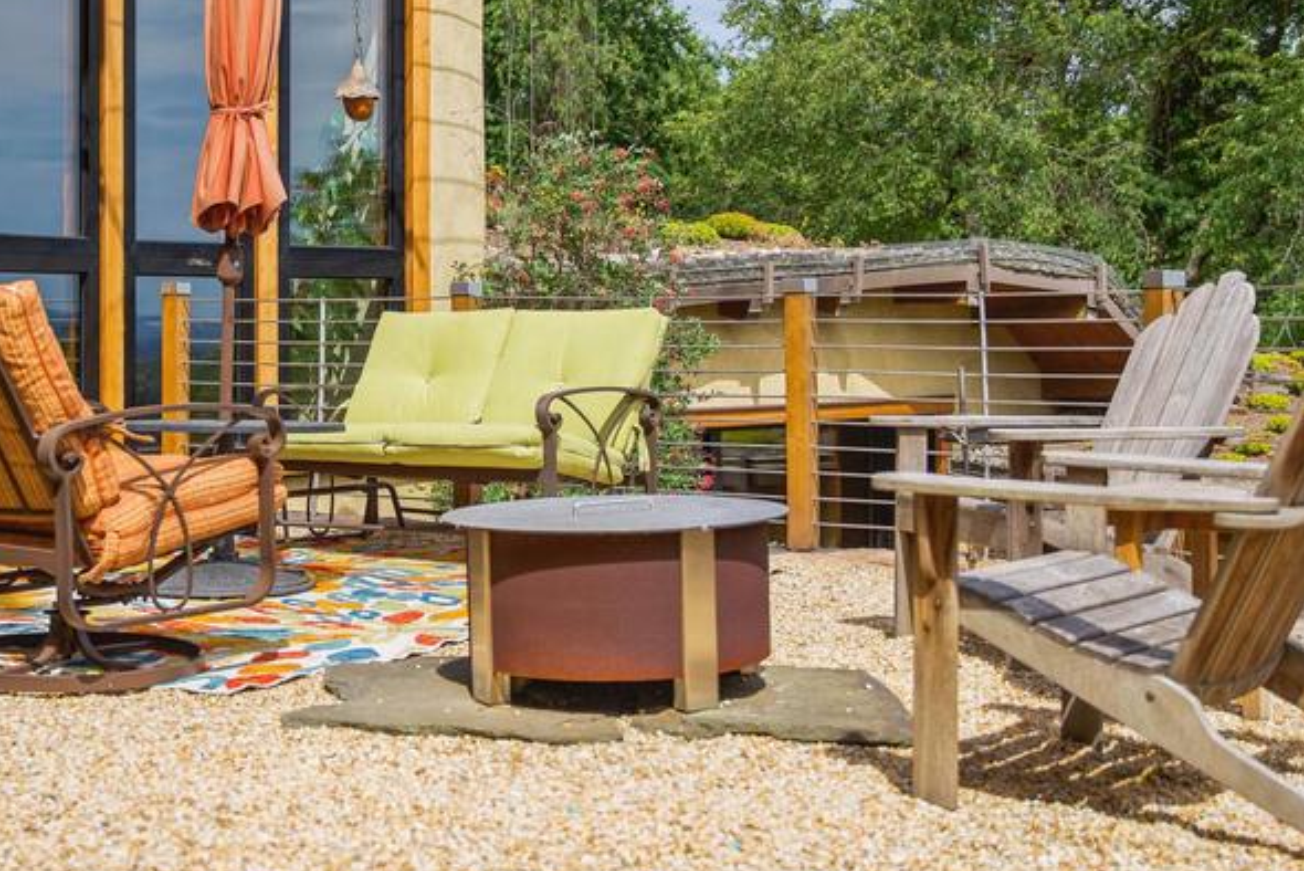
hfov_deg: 33.2
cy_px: 346
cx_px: 422
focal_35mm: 60
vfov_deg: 22.7
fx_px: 2163
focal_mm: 34.4
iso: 100
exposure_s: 1/3200
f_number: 2.8
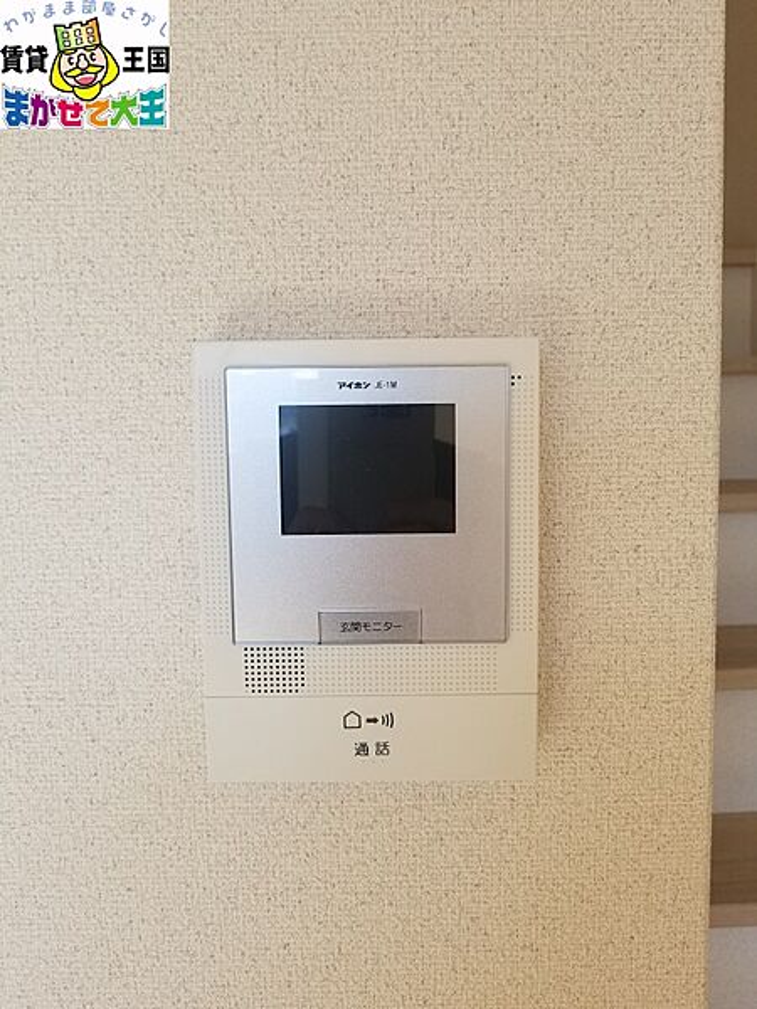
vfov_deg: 67.3
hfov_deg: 53.1
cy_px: 504
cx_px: 378
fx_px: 758
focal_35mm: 26
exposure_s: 1/189
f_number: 1.7
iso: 50
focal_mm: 4.25
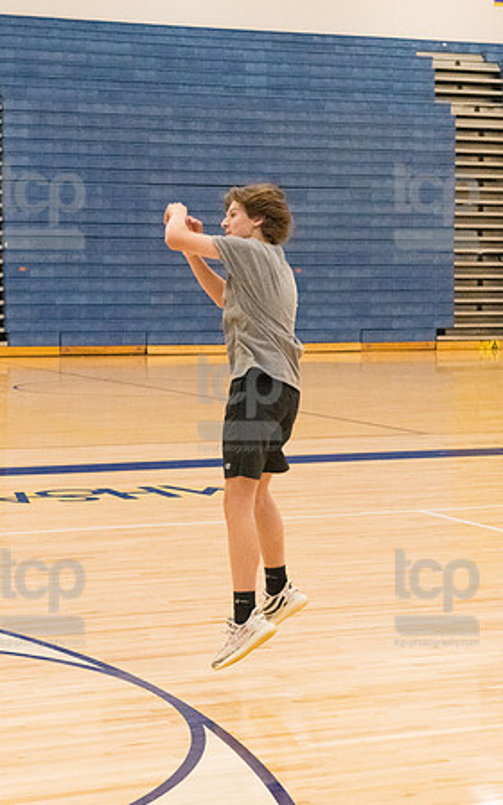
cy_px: 402
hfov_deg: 15.2
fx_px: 1886
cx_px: 240
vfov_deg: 24.1
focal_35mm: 86
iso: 10000
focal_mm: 56
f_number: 5.6
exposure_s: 1/400
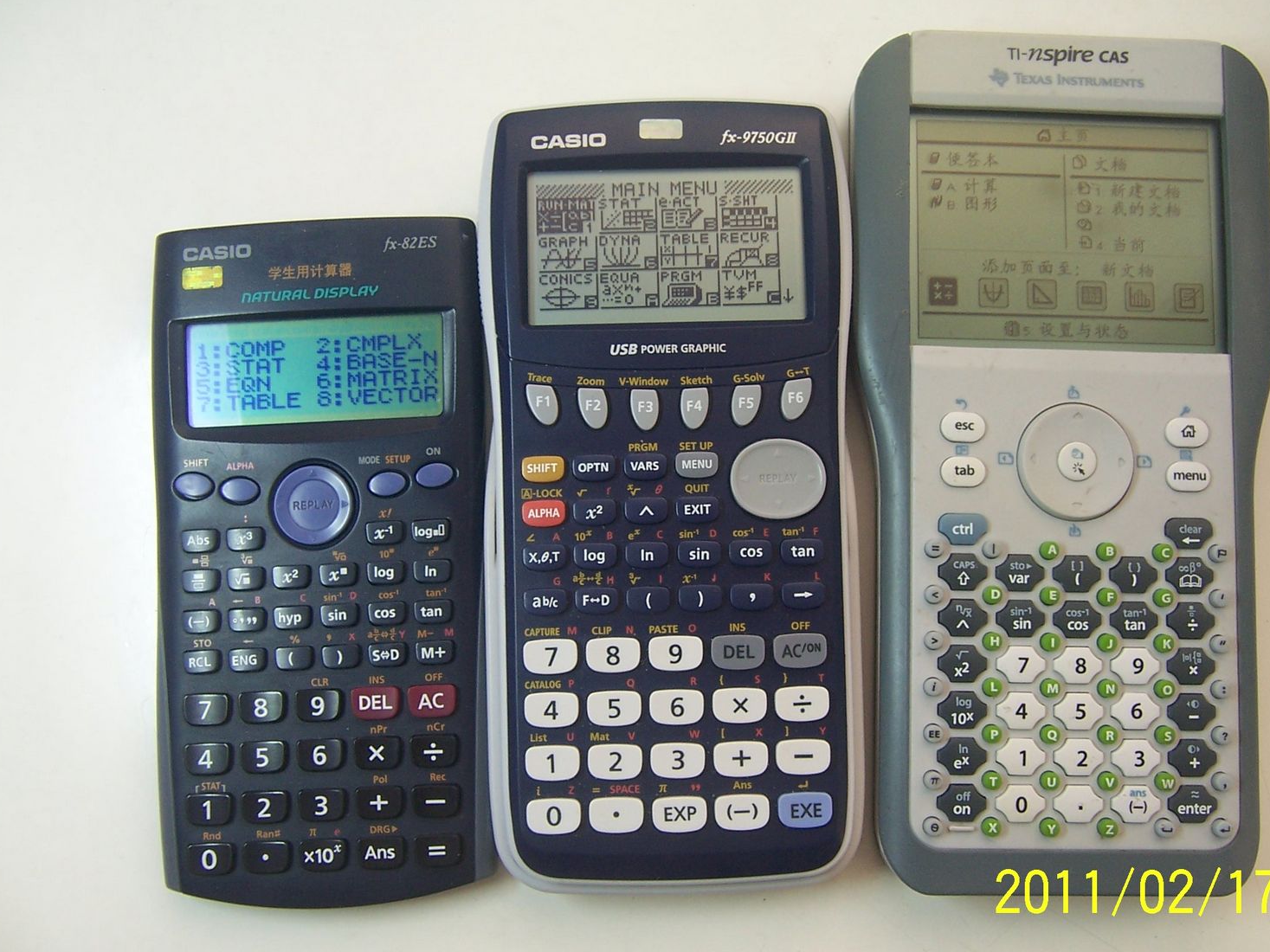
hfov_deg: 51.3
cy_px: 502
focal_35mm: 36
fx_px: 1321
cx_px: 667
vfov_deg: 39.6
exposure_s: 1/30
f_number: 3.4
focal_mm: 5.5
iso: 100
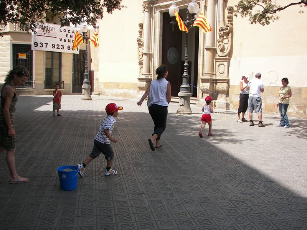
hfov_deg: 51.4
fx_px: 319
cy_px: 115
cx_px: 154
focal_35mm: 36
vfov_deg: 39.7
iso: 50
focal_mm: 6
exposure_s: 1/640
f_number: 2.8
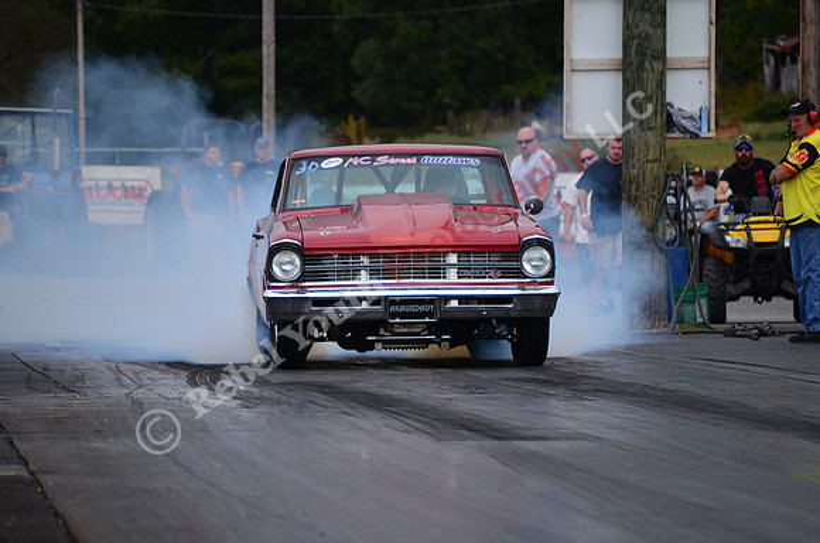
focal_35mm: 300
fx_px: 6818
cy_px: 272
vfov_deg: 4.6
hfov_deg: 6.9
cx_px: 410
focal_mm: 200
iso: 1000
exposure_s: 1/2000
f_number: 5.6
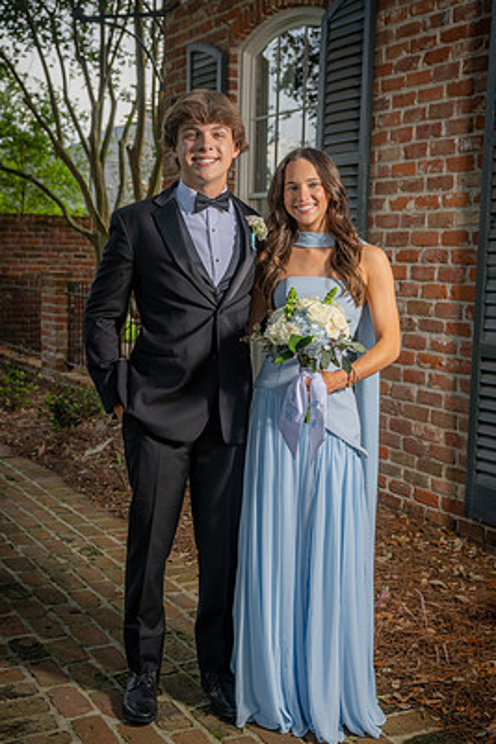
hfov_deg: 29.2
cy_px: 388
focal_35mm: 46
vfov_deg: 42.7
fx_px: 951
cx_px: 258
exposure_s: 1/160
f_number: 5
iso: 100
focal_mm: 41
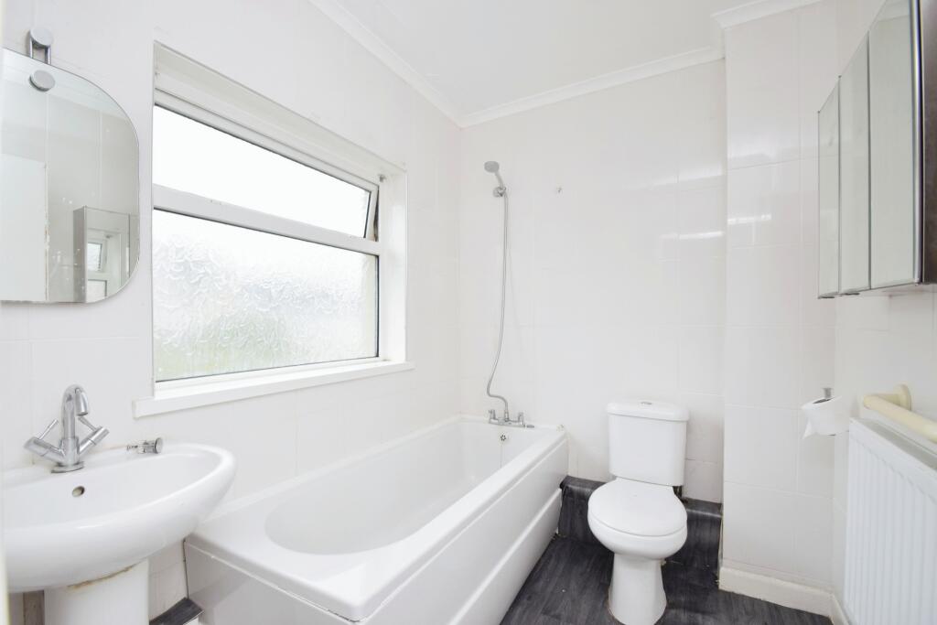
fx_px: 390
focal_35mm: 15
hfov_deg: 100.4
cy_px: 312
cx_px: 468
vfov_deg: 77.3
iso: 200
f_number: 5.6
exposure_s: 1/15
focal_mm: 10
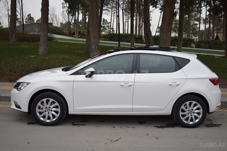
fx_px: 274
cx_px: 114
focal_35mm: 44
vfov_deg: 30.8
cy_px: 76
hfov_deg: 45.0
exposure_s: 1/400
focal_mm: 29
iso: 200
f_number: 4.2
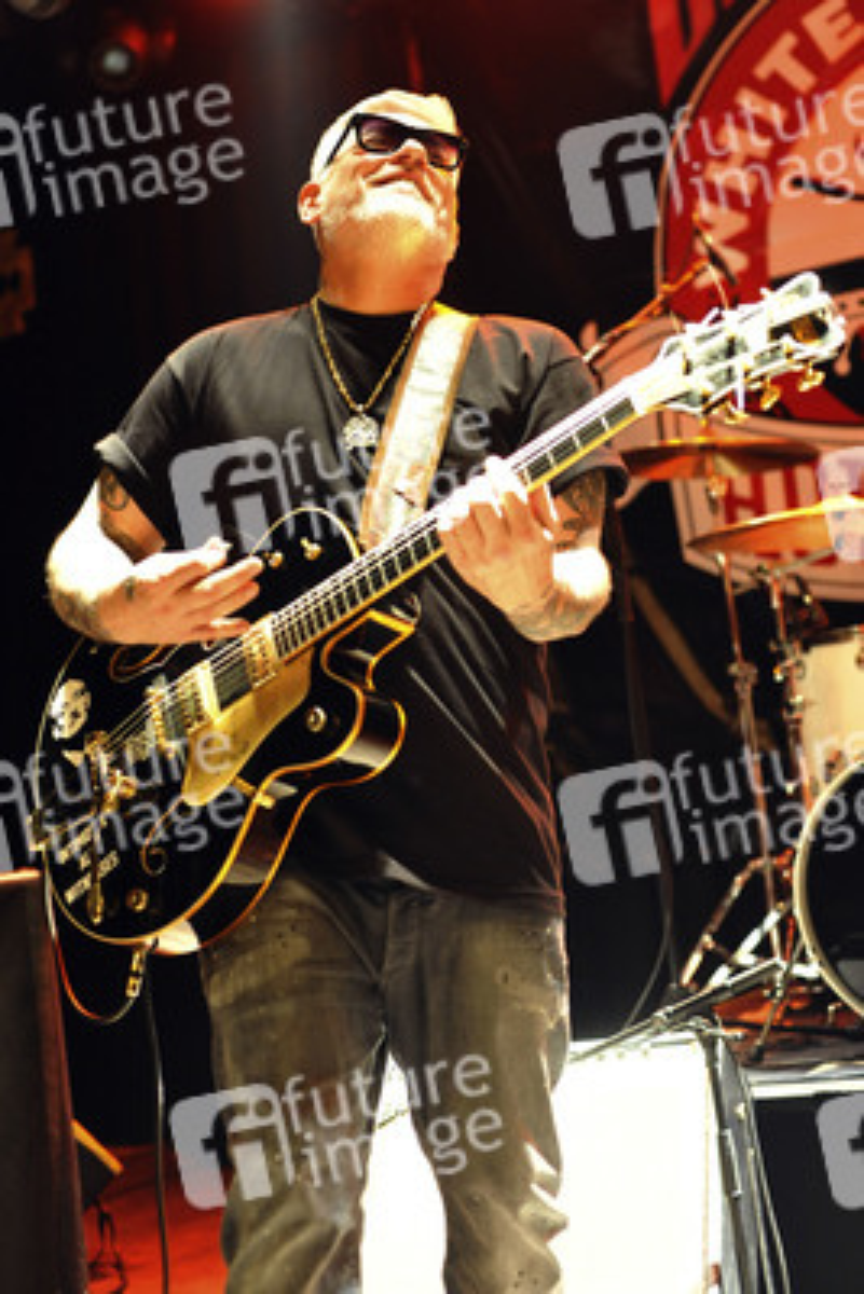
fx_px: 1798
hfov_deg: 27.0
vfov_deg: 39.6
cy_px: 647
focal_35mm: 50
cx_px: 432
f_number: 2.8
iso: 3200
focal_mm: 50
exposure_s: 1/100
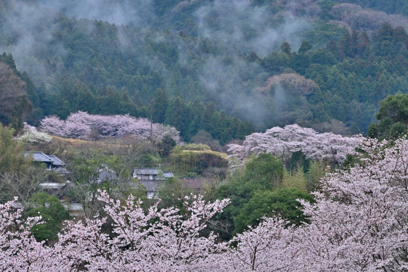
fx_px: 1563
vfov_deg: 9.9
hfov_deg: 14.9
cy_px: 160
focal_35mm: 138
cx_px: 247
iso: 400
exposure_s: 1/40
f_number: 13
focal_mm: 110
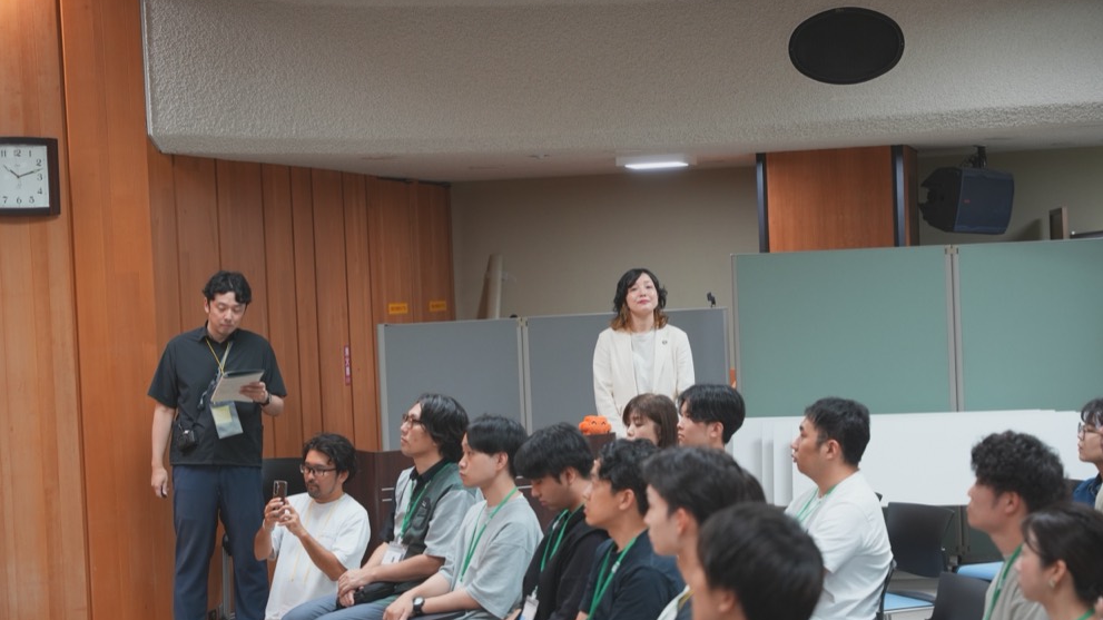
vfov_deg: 16.3
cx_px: 548
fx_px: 2164
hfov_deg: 28.6
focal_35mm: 74
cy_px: 338
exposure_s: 1/80
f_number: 3.5
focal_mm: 70
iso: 1250
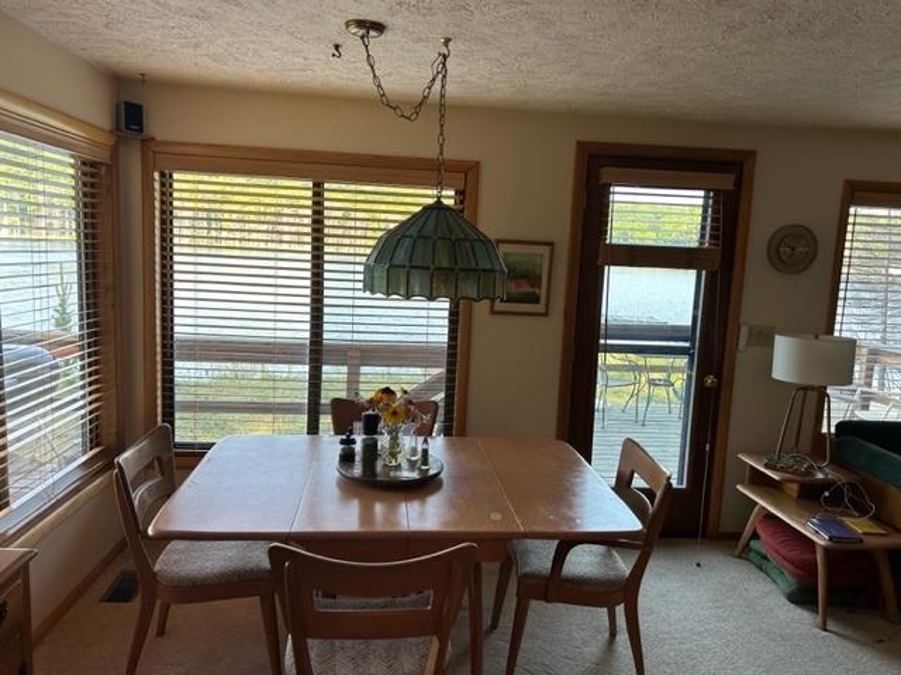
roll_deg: -3.4
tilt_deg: -7.0
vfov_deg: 53.1
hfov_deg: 67.3
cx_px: 450
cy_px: 338
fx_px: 677
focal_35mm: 26
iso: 100
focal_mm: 5.7
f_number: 1.5
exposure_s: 1/120
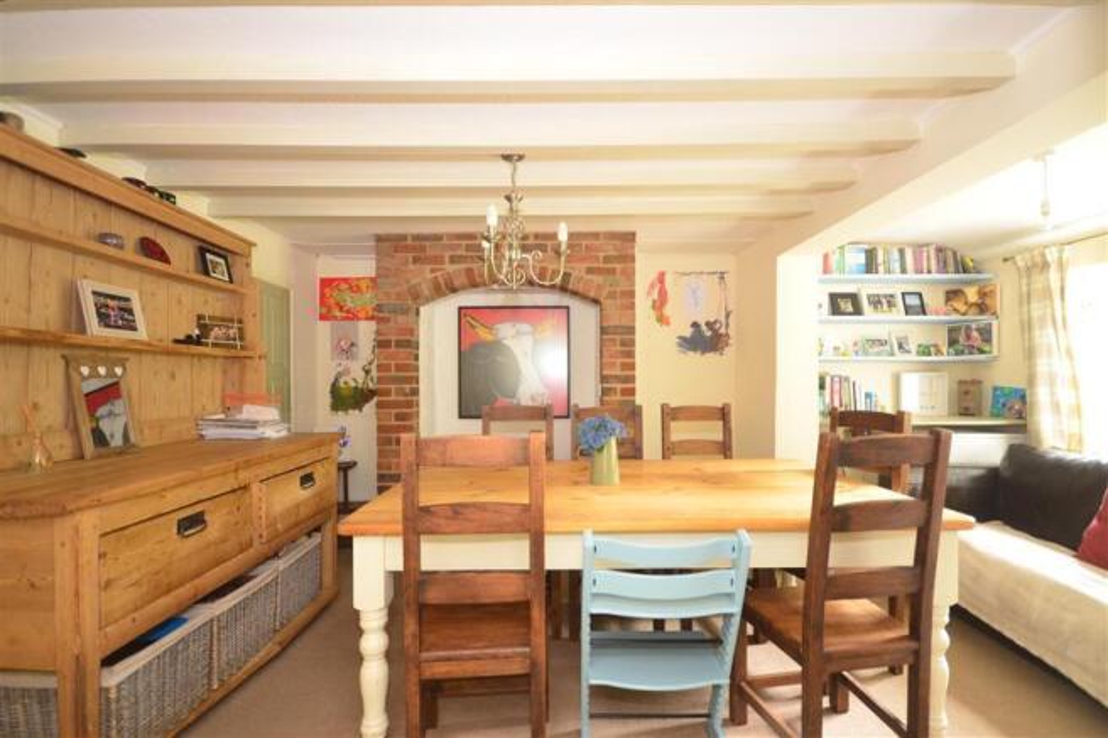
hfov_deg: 95.0
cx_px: 554
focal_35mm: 16
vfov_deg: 72.0
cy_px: 369
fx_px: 508
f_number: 5
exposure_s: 1.6
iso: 200
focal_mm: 11
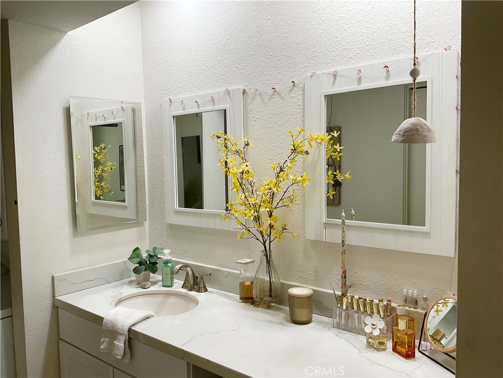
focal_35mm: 29
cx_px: 252
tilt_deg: -3.5
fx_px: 421
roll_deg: +0.3
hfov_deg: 61.7
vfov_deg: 48.2
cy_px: 189
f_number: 1.8
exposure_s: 1/120
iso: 50
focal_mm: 3
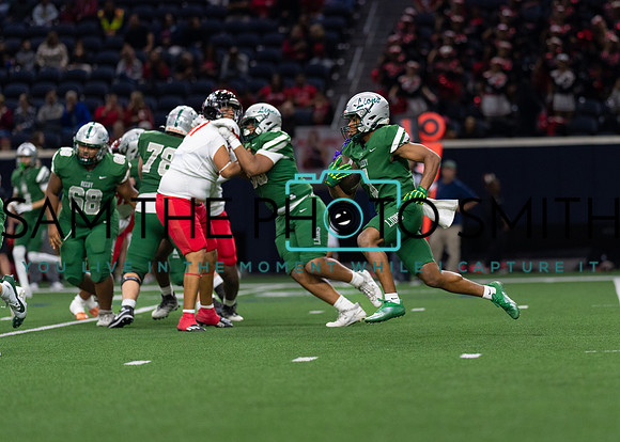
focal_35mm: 216
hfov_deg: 9.3
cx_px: 422
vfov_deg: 6.7
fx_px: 3805
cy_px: 196
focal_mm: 135
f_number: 1.8
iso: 1000
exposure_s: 1/1600
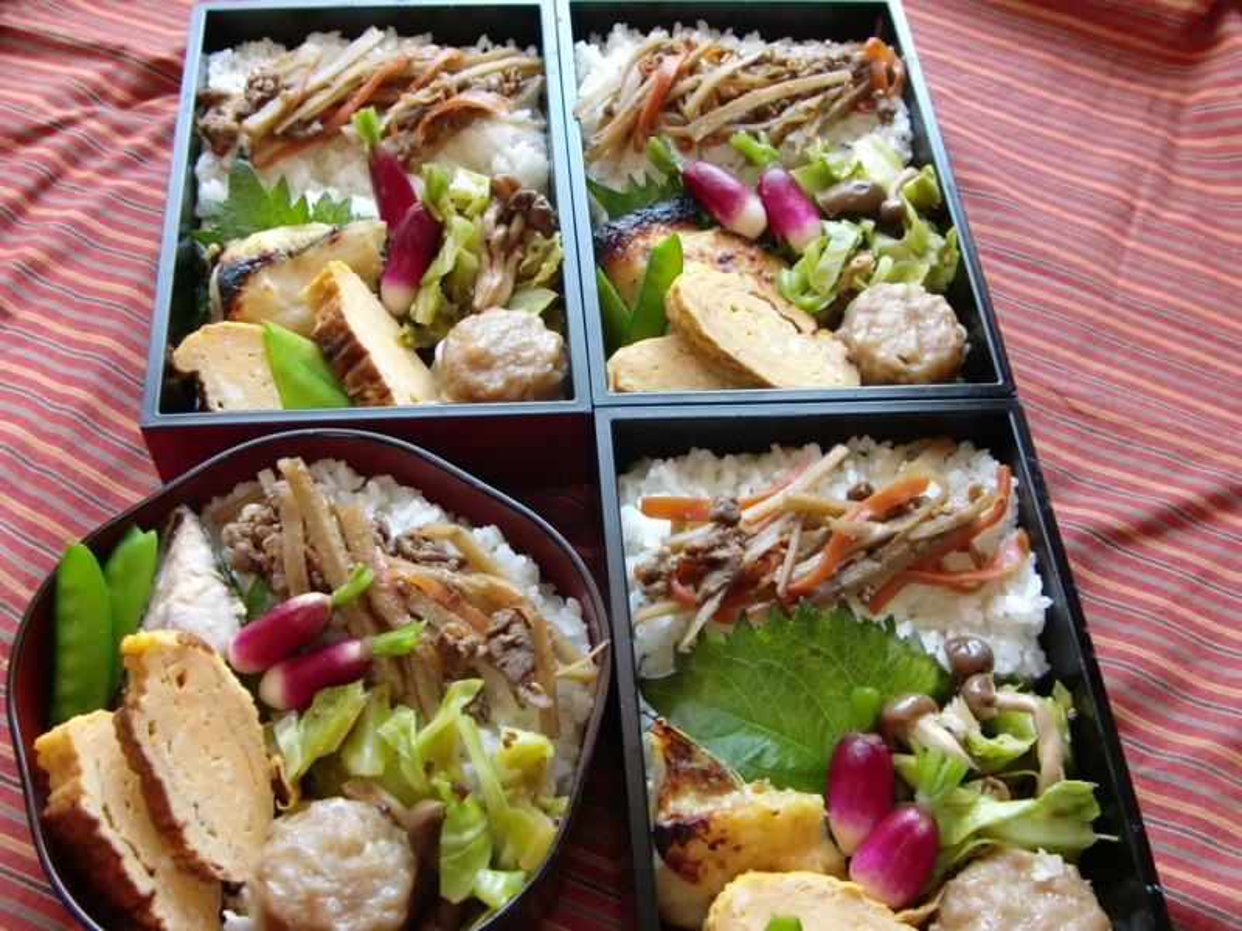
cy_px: 466
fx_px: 1399
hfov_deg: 47.9
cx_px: 621
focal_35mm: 39
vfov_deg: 36.8
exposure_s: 1/30
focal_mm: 6.9
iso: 400
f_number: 3
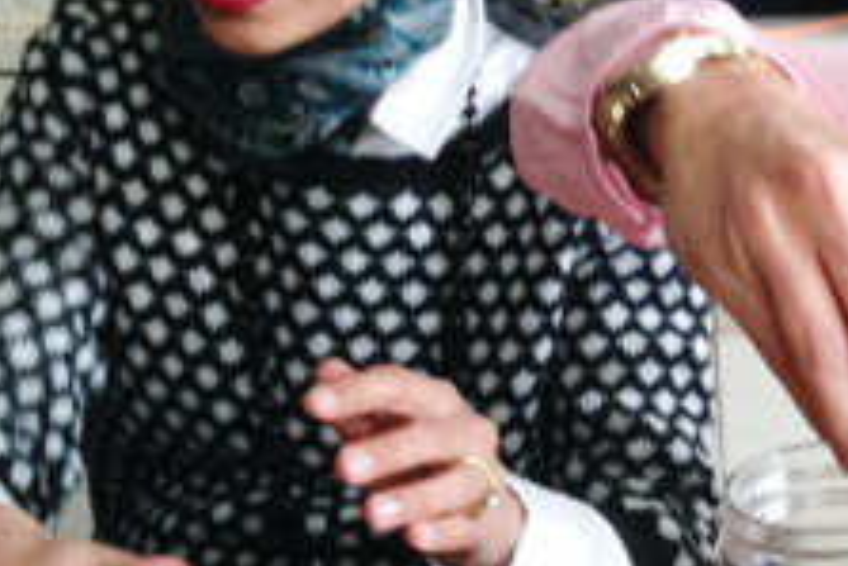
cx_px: 973
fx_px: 2027
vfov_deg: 15.9
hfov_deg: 22.1
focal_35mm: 86
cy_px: 213
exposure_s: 1/20
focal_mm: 4.12
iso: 125
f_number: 2.4
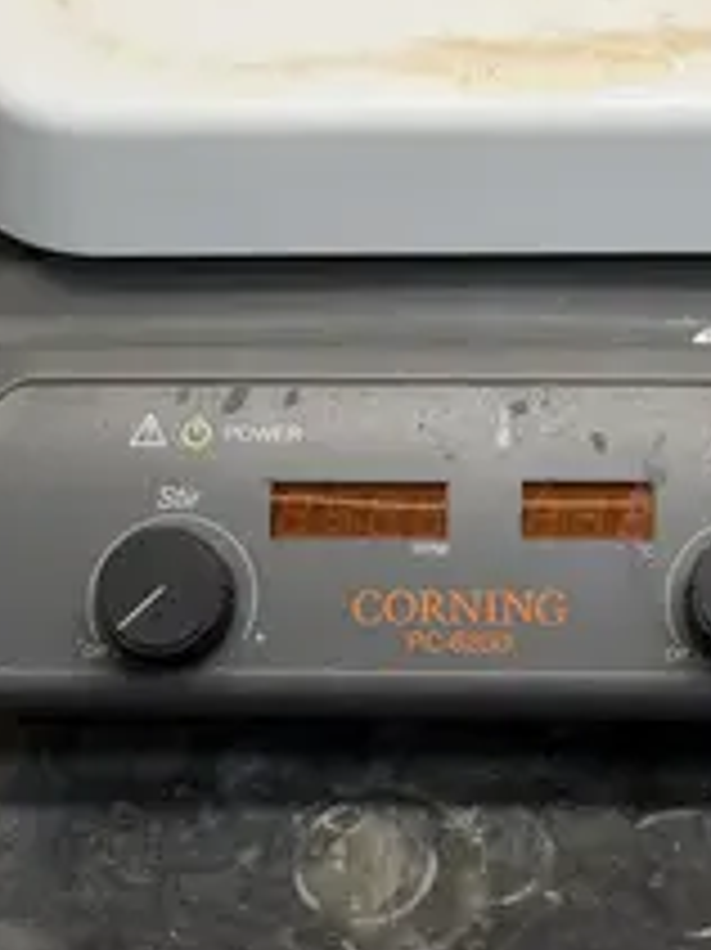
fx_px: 2495
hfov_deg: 16.2
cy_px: 171
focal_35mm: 91
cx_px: 513
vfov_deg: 21.3
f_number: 1.78
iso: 64
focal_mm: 6.76
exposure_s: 1/126
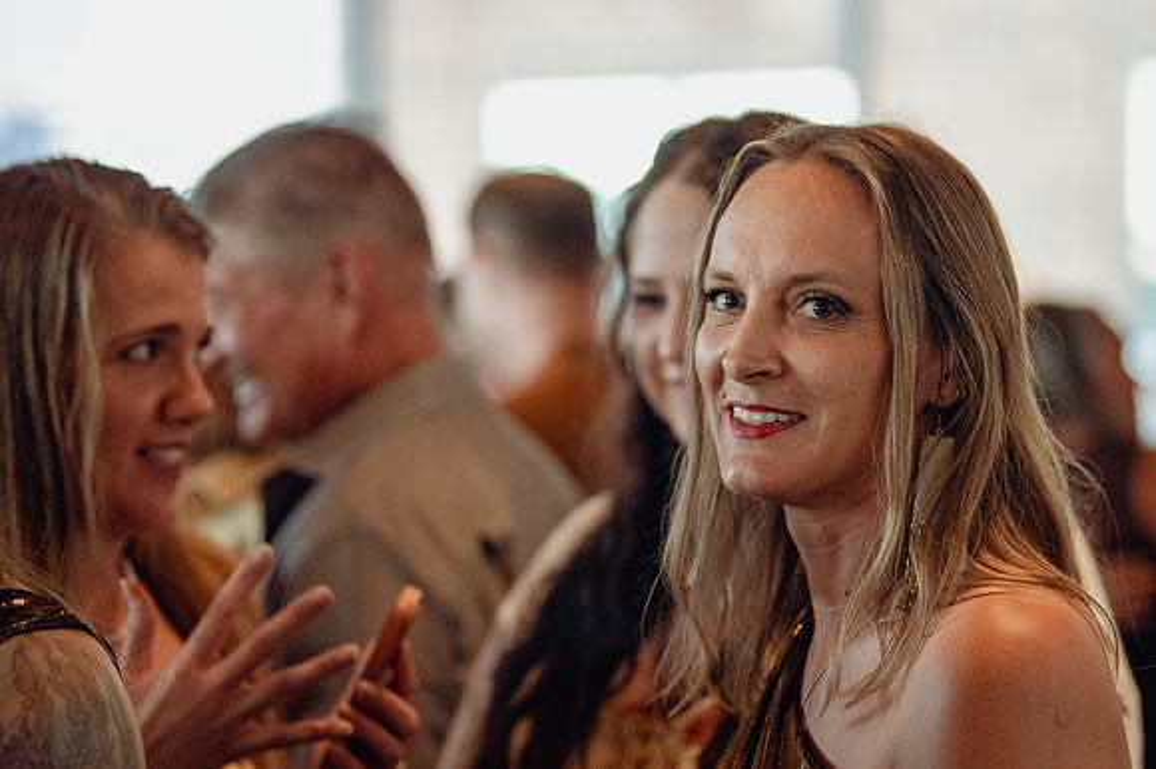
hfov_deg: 16.0
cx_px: 595
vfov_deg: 10.7
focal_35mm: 128
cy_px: 385
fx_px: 4122
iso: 6400
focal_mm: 102
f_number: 3.2
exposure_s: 1/250
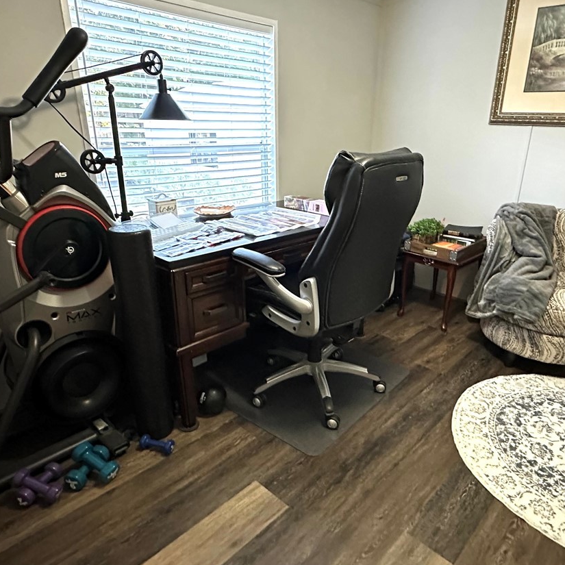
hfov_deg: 64.8
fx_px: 443
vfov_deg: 65.0
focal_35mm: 24
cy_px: 295
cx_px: 321
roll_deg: -1.7
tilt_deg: -20.5
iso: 1250
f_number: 2.2
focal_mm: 2.22
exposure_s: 1/40
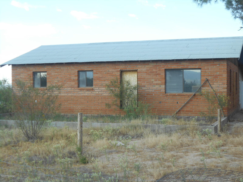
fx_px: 393
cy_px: 91
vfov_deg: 26.1
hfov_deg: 34.3
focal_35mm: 56
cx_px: 122
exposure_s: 1/160
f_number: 4.9
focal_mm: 10
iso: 80
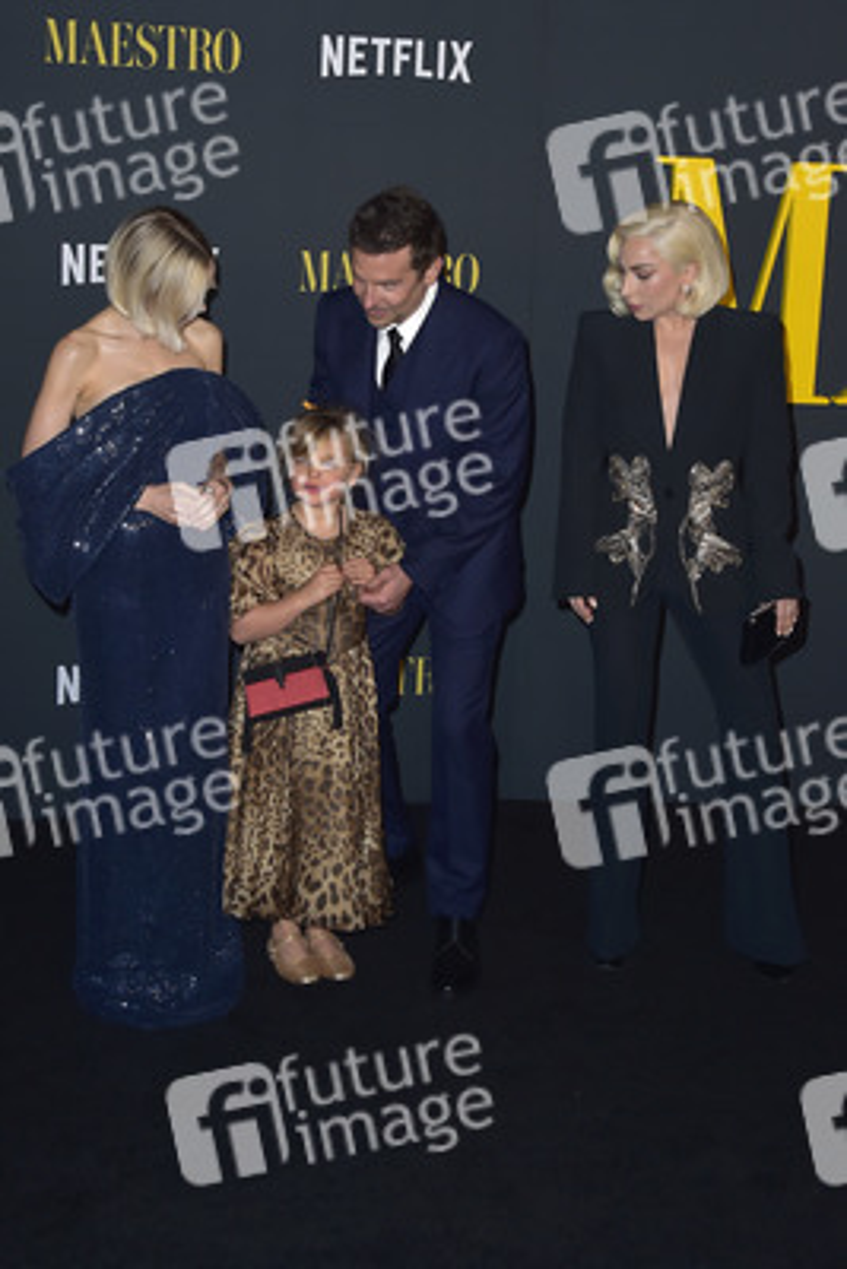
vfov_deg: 44.5
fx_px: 1551
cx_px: 424
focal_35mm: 44
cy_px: 634
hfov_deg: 30.5
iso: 320
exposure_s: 1/250
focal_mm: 44
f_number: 6.3
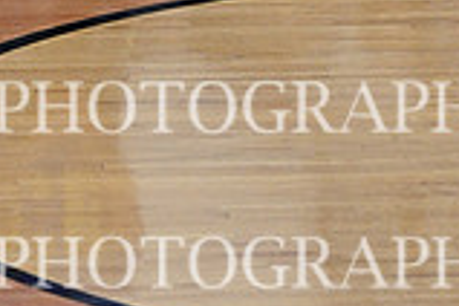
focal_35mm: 732
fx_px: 9332
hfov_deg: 2.8
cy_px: -436
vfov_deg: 1.9
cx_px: -27
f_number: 4
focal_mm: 200
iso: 4000
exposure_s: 1/400
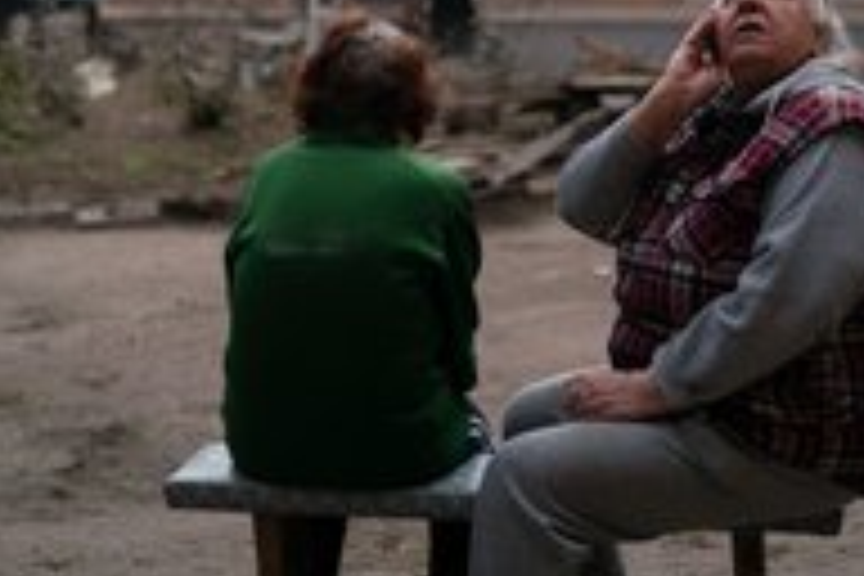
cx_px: 522
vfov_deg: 18.2
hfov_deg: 27.6
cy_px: -11
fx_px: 1752
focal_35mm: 73
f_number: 1.6
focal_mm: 35
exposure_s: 1/5000
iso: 200
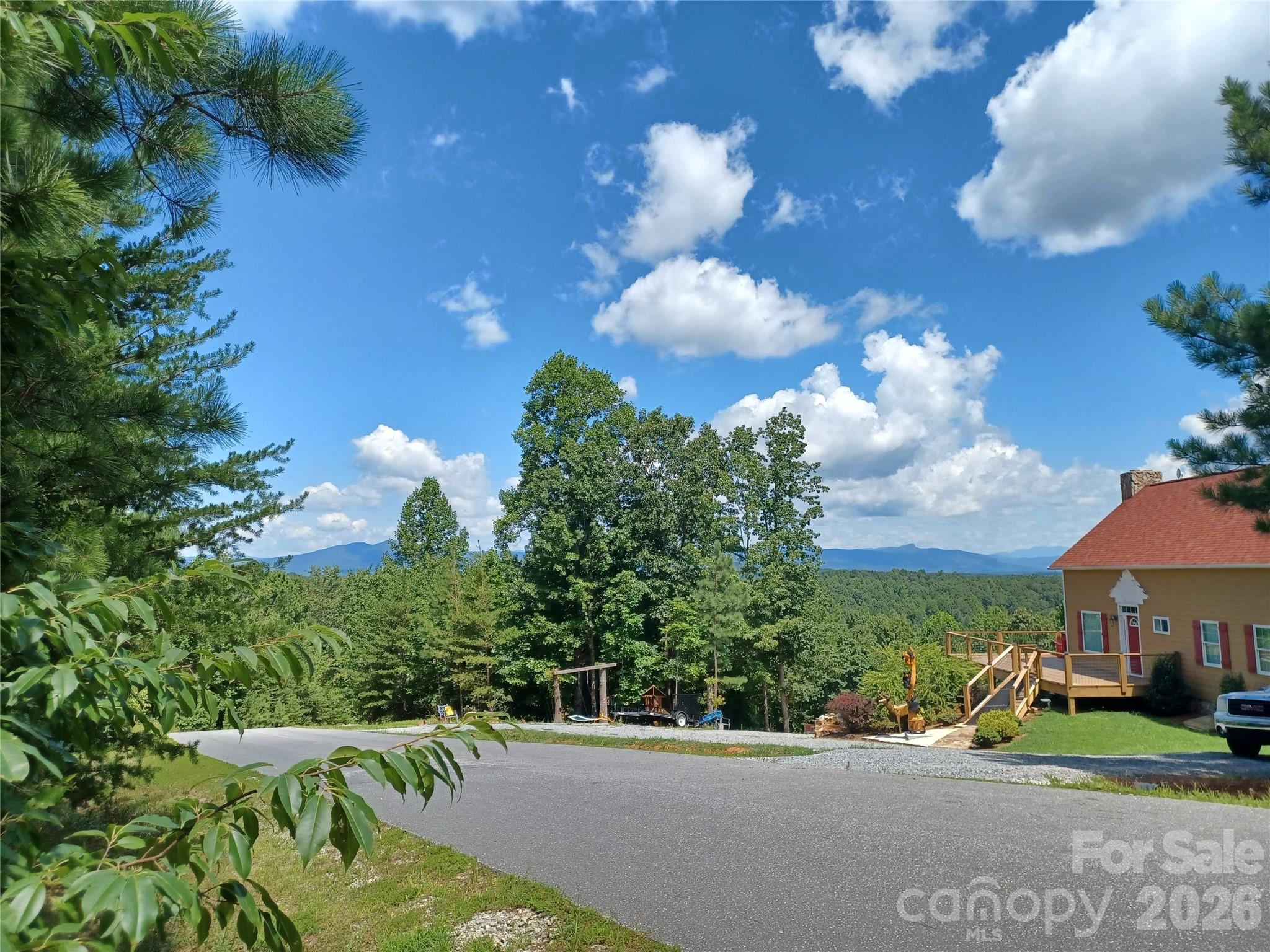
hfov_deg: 69.4
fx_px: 917
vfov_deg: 54.9
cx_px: 635
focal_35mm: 25
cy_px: 476
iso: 32
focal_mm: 4.6
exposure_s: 1/476
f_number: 1.8
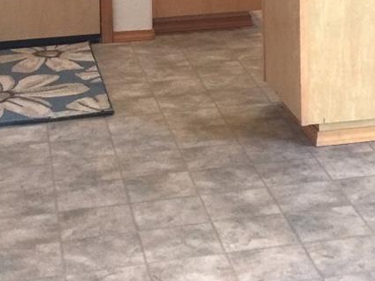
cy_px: -181
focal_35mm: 103
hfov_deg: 18.9
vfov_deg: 13.3
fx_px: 1115
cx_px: 295
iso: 50
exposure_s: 1/30
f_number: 2.2
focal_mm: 4.15
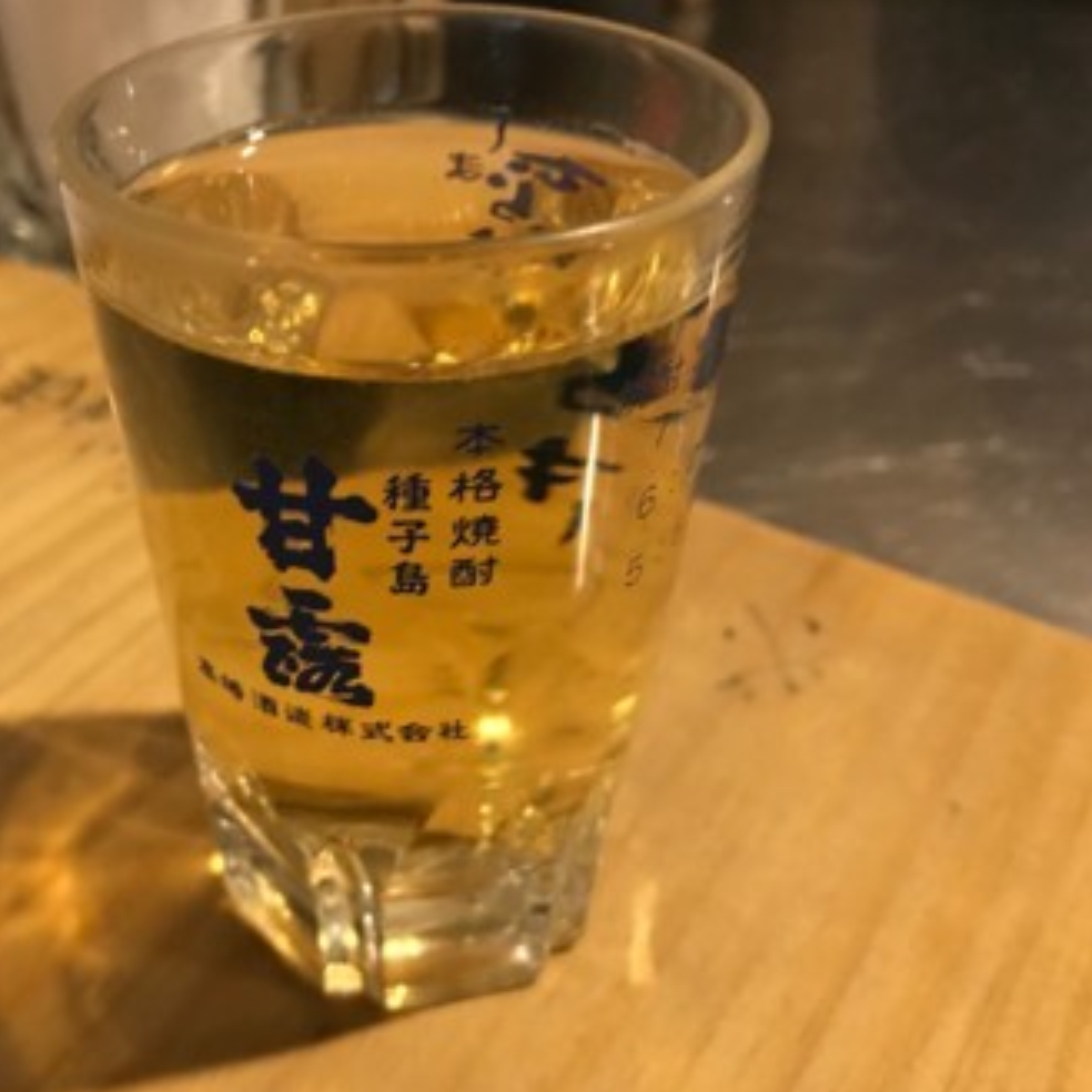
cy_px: 549
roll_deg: +3.7
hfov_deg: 47.6
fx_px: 1213
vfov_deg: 48.5
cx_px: 353
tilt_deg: -38.3
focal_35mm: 34
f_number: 1.8
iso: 100
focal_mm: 3.99
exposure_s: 1/6
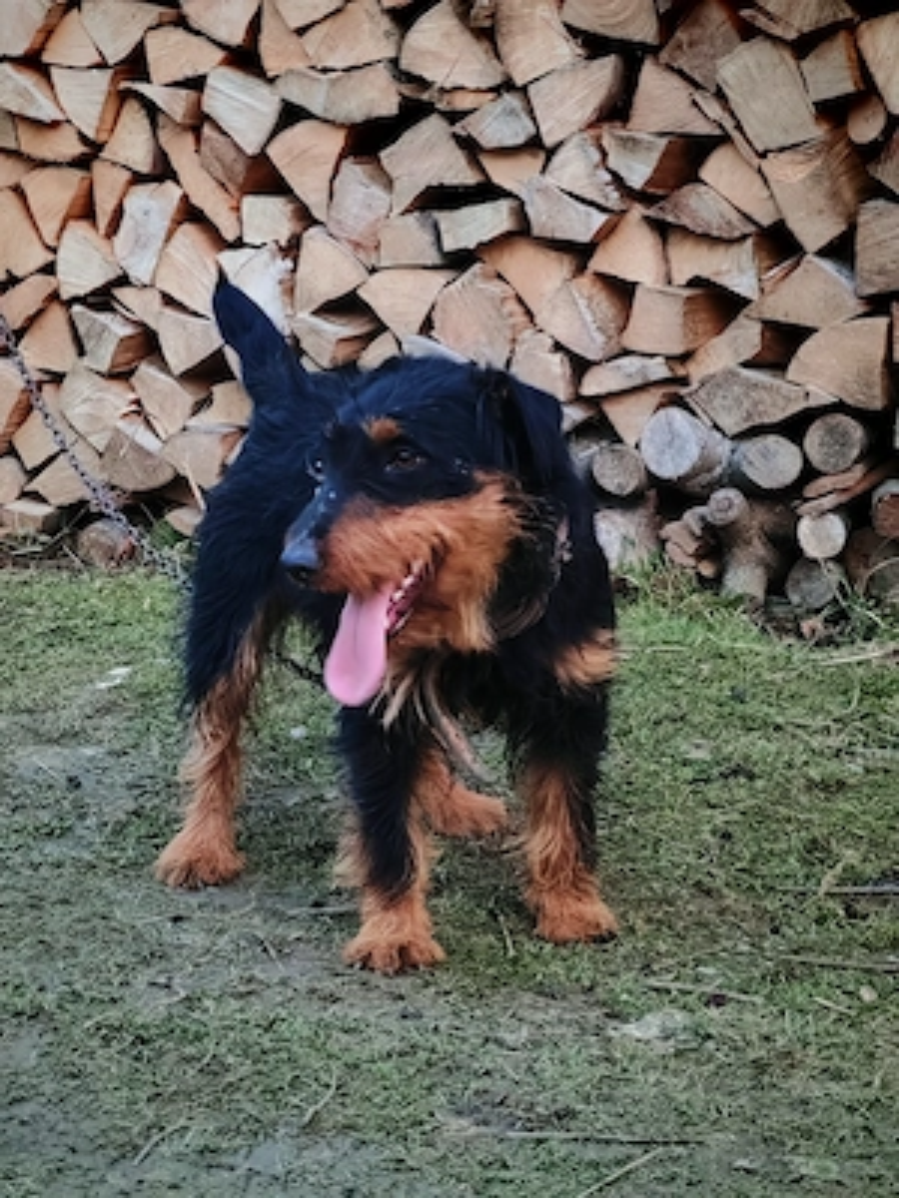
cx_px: 450
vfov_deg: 21.5
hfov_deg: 16.2
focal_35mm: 91
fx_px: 3151
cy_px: 599
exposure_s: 1/33
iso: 800
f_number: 2.4
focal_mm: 8.67
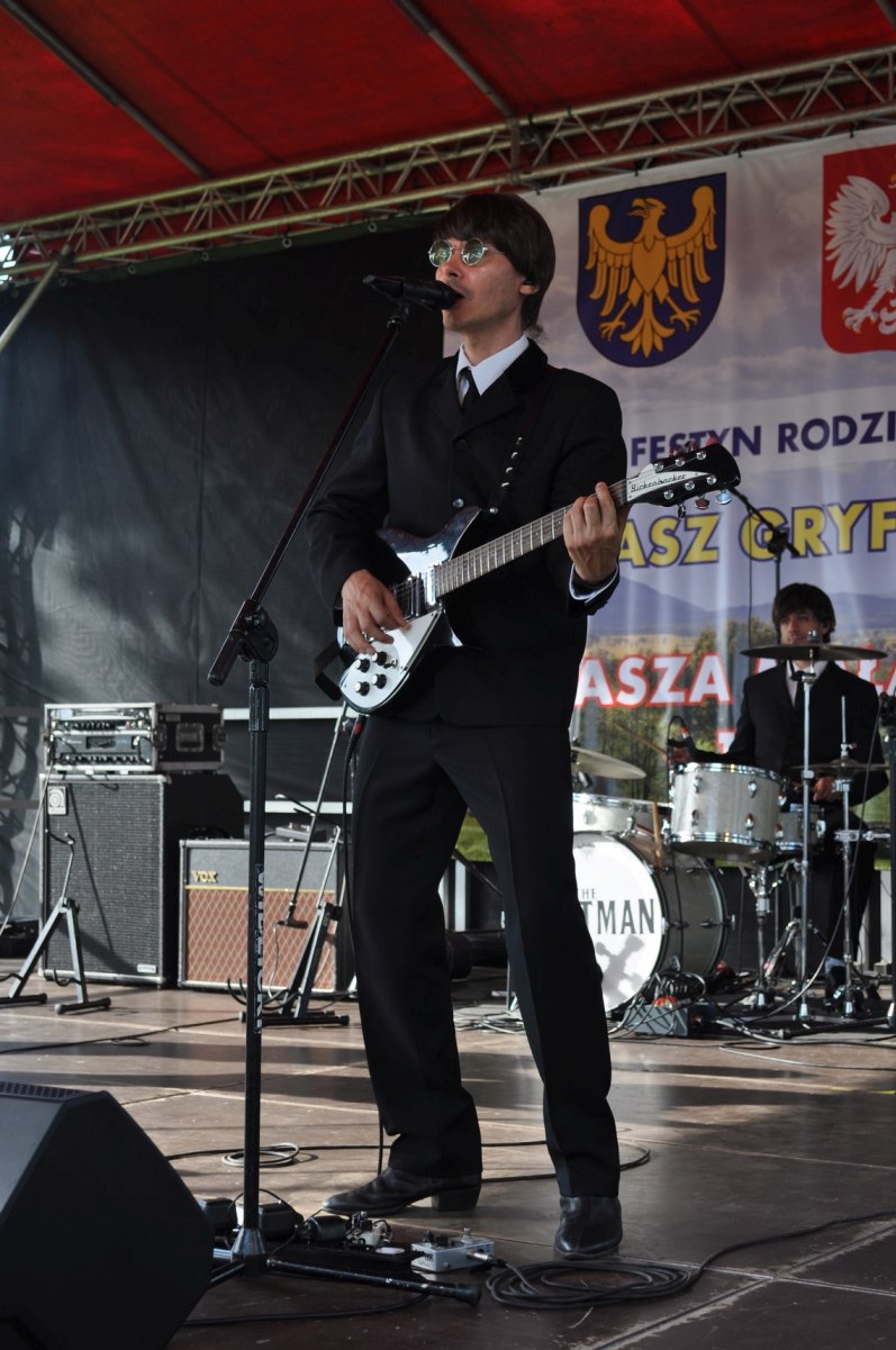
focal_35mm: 57
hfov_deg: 23.7
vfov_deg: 35.1
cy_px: 675
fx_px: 2135
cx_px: 448
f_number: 6.3
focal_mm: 38
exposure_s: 1/160
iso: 200
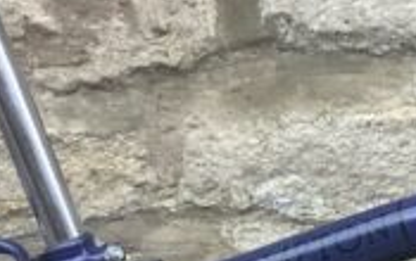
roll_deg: +2.0
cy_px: 282
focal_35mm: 192
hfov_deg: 10.9
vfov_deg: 6.8
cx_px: 352
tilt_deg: -18.3
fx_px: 2180
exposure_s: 1/120
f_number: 2.4
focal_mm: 3.3
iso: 25
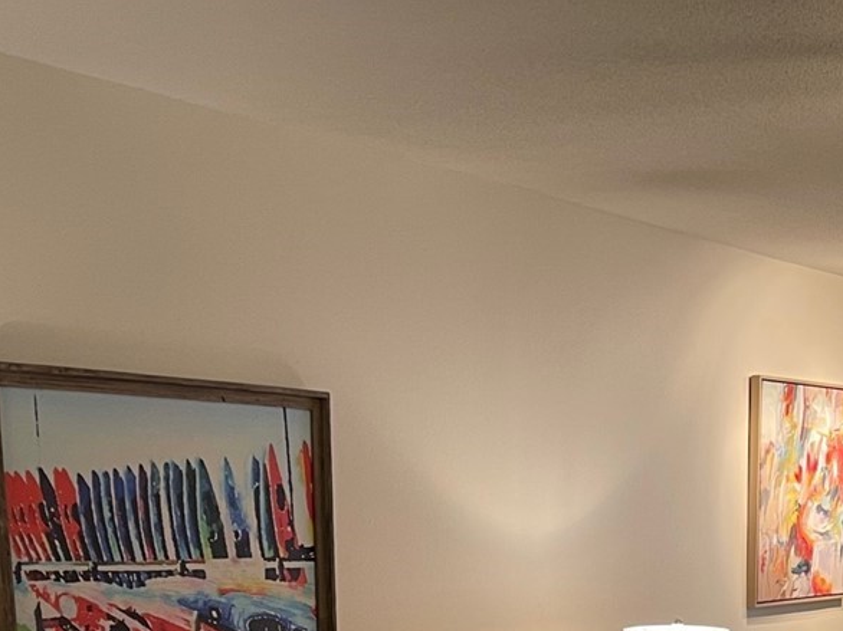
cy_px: 815
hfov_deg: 27.0
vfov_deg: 19.2
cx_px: 642
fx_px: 1728
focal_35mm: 71
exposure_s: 1/60
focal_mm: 5.1
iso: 100
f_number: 1.6
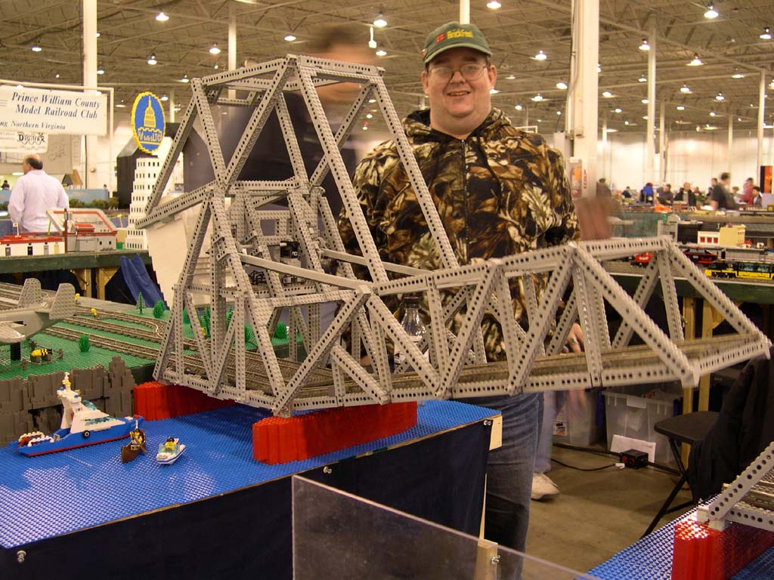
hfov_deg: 49.0
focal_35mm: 38
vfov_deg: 37.7
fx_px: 850
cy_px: 290
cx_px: 387
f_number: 2.8
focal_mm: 8
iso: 100
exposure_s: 1/5.9
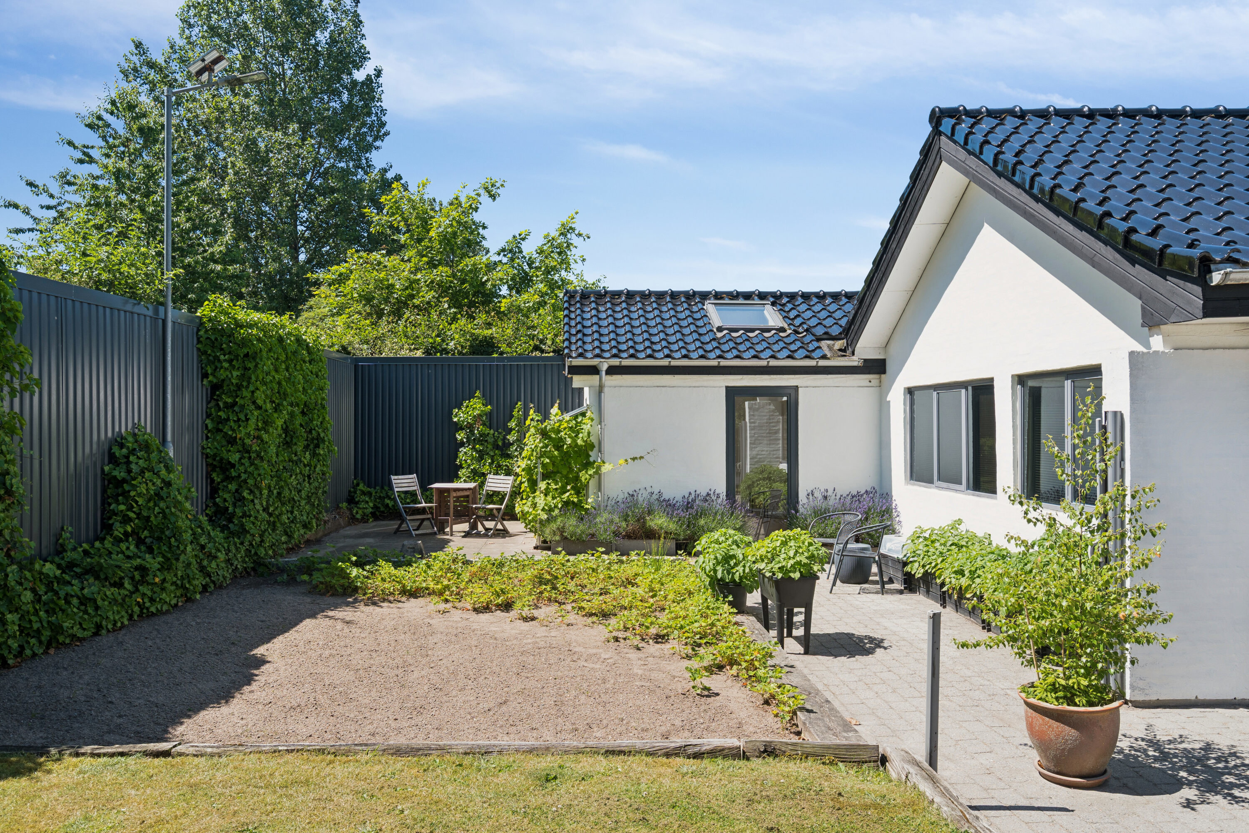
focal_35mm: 27
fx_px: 937
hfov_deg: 67.4
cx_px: 624
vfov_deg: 47.9
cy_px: 416
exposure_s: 1/160
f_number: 10
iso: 200
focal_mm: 27
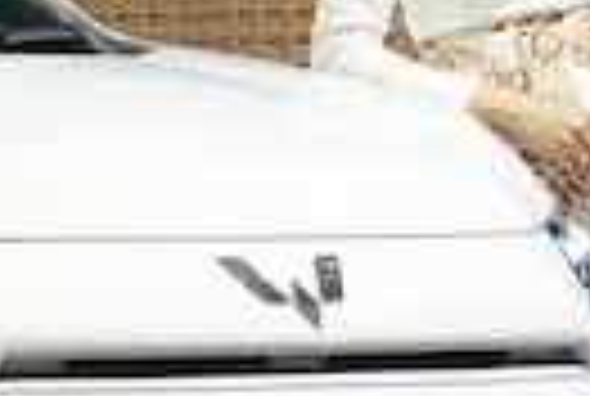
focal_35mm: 473
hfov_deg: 4.3
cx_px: -725
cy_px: 90
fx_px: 7770
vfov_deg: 2.9
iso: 800
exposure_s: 1/125
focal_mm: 46
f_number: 5
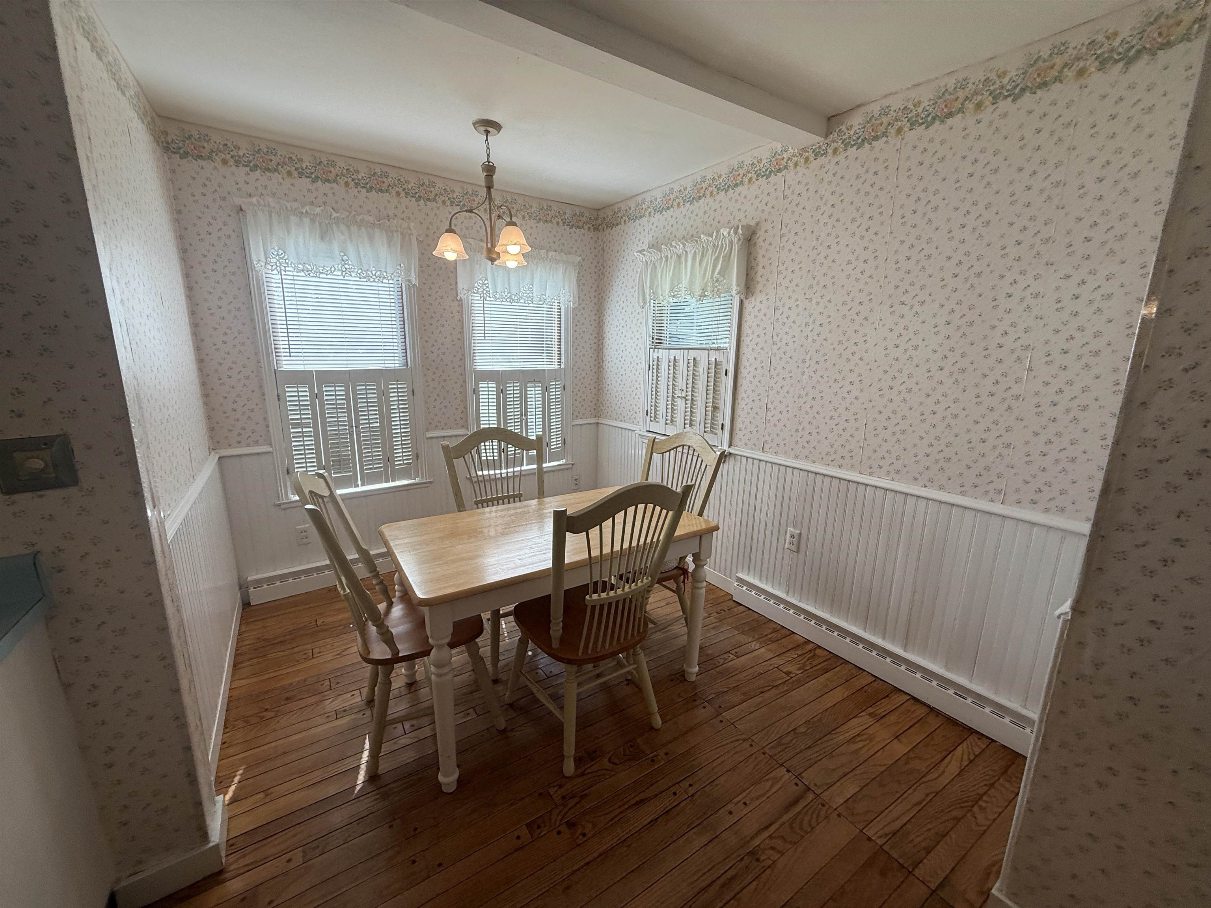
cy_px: 454
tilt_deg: -9.1
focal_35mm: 14
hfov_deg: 102.1
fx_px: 490
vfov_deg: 85.7
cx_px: 606
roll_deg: -0.3
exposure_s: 1/253
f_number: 2.2
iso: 64
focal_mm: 2.22
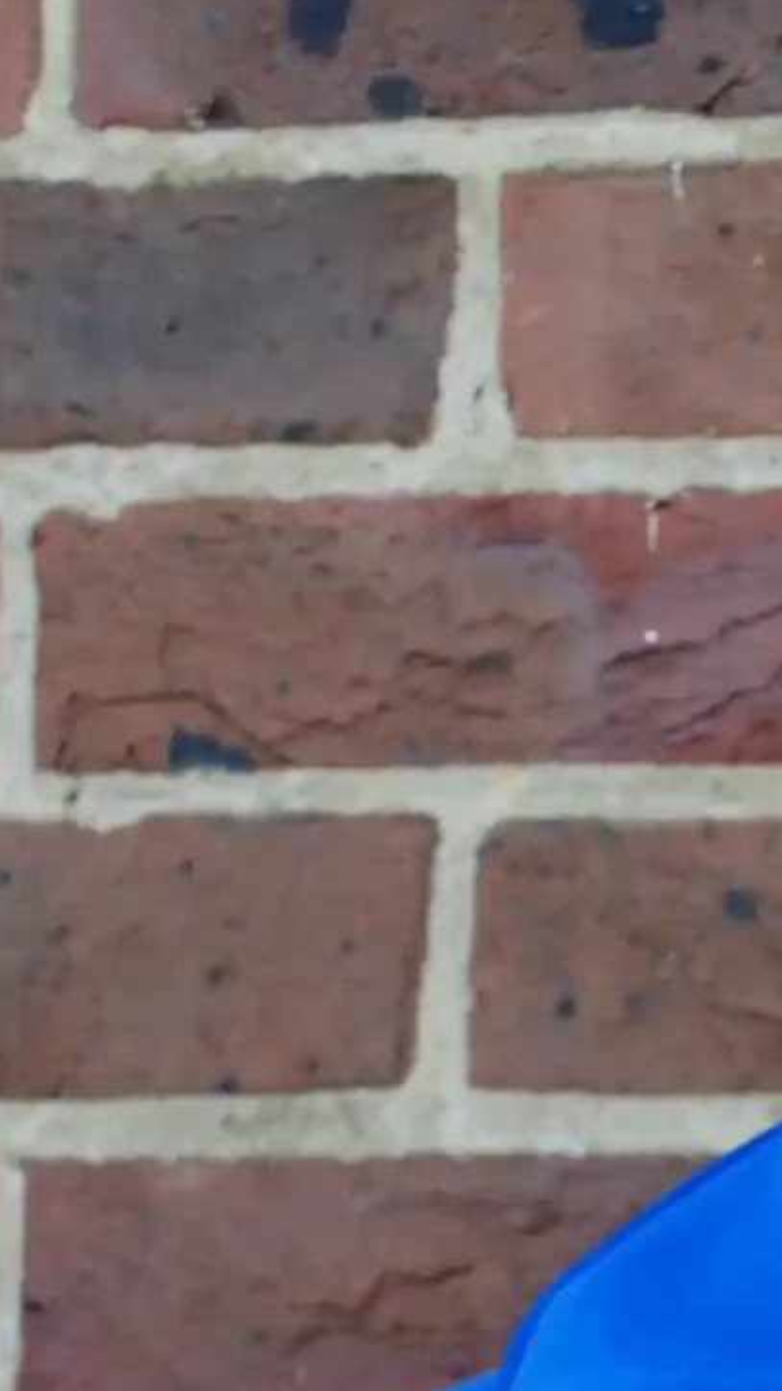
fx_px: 6565
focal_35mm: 178
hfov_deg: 6.6
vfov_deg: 12.0
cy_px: 1178
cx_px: 1614
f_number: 4.2
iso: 200
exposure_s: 1/200
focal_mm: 32
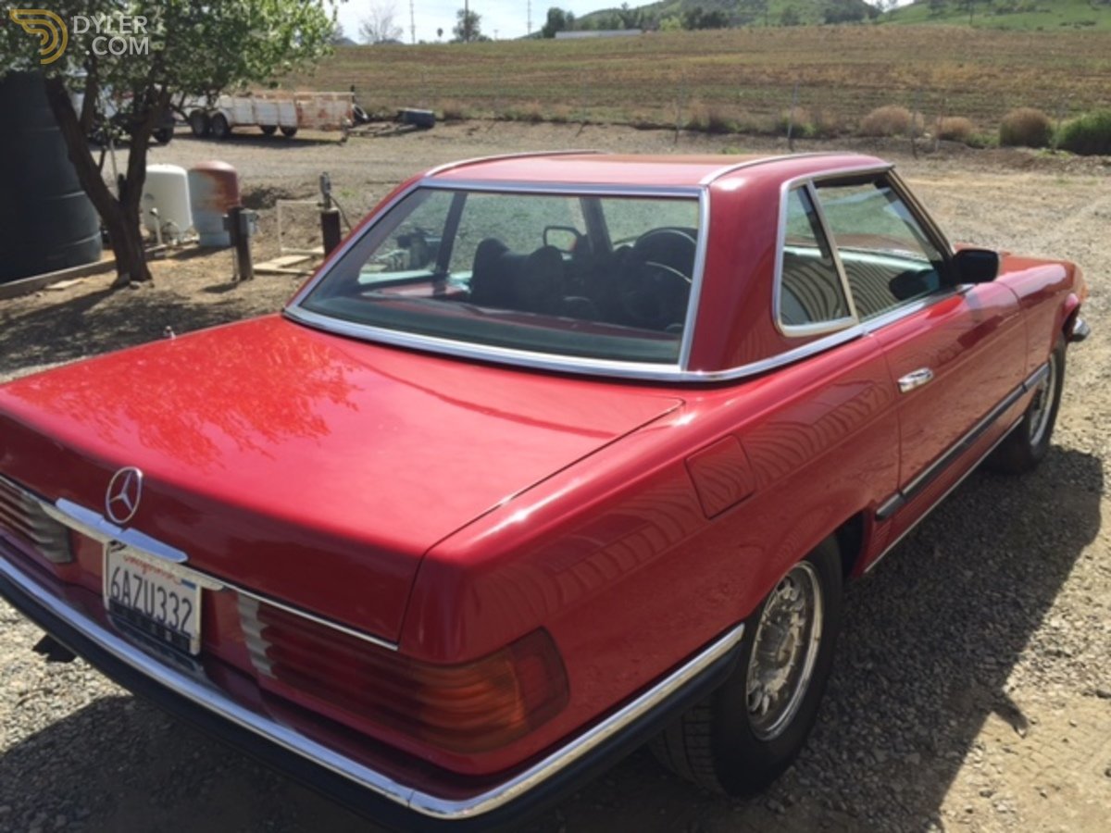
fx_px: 931
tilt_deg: -20.3
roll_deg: -0.7
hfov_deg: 61.7
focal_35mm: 29
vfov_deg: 48.2
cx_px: 556
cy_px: 416
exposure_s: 1/1522
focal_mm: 4.15
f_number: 2.2
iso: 32
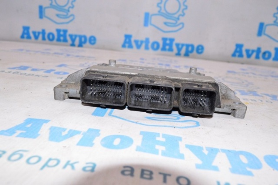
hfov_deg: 59.6
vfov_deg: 41.6
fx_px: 243
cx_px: 139
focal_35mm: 32
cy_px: 92
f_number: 8
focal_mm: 21
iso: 1600
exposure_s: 1/160
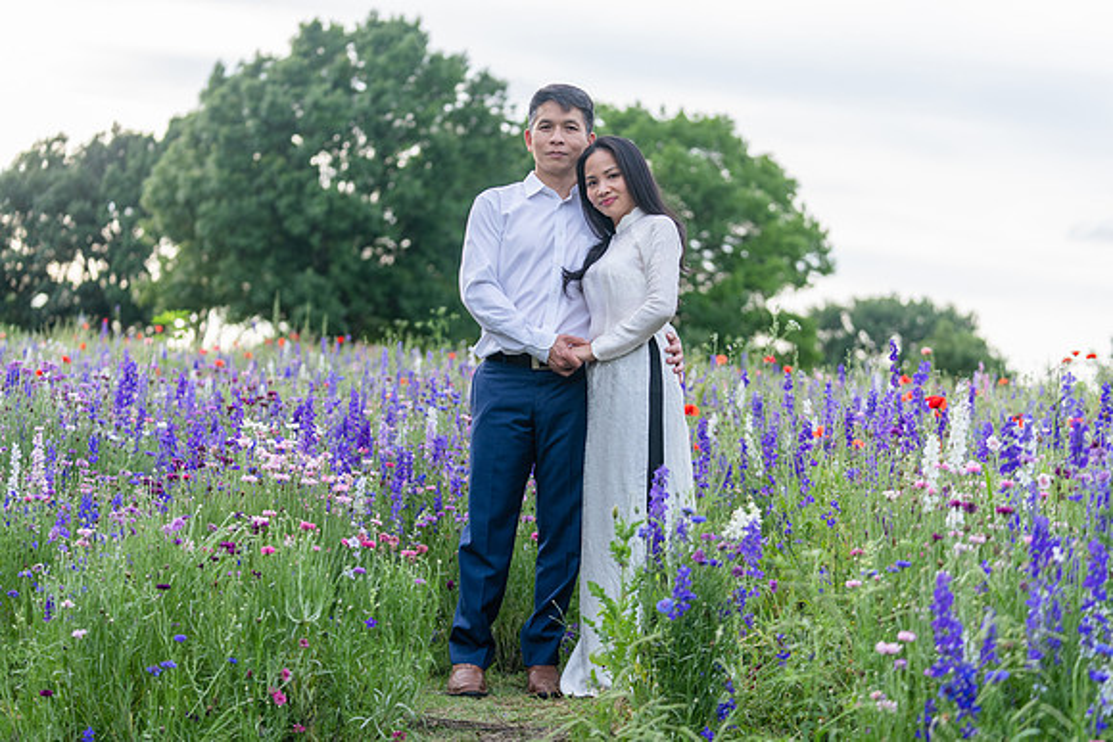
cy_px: 371
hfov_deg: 28.8
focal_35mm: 70
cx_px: 556
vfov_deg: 19.5
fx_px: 2165
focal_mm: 70
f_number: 2.8
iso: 200
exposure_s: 1/400
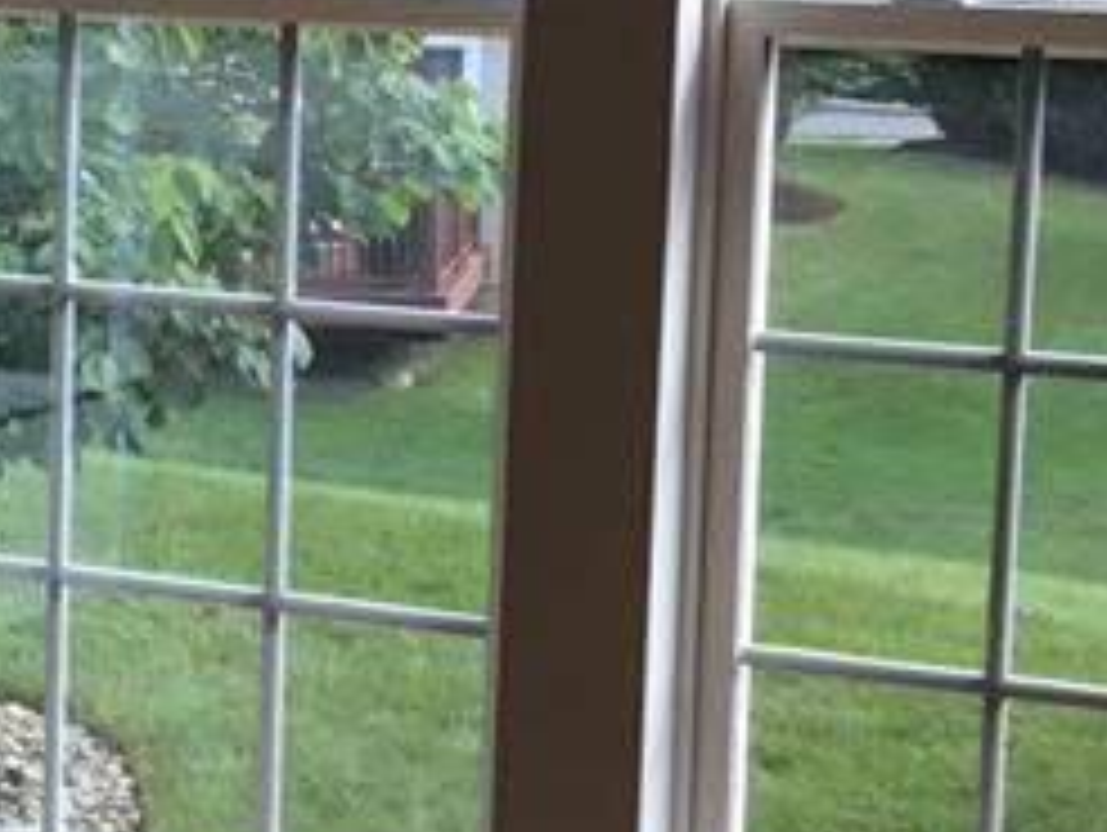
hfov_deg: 14.6
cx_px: -315
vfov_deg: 11.5
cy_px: 459
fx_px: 4129
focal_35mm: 129
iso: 32
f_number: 2.4
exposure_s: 1/120
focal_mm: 3.3
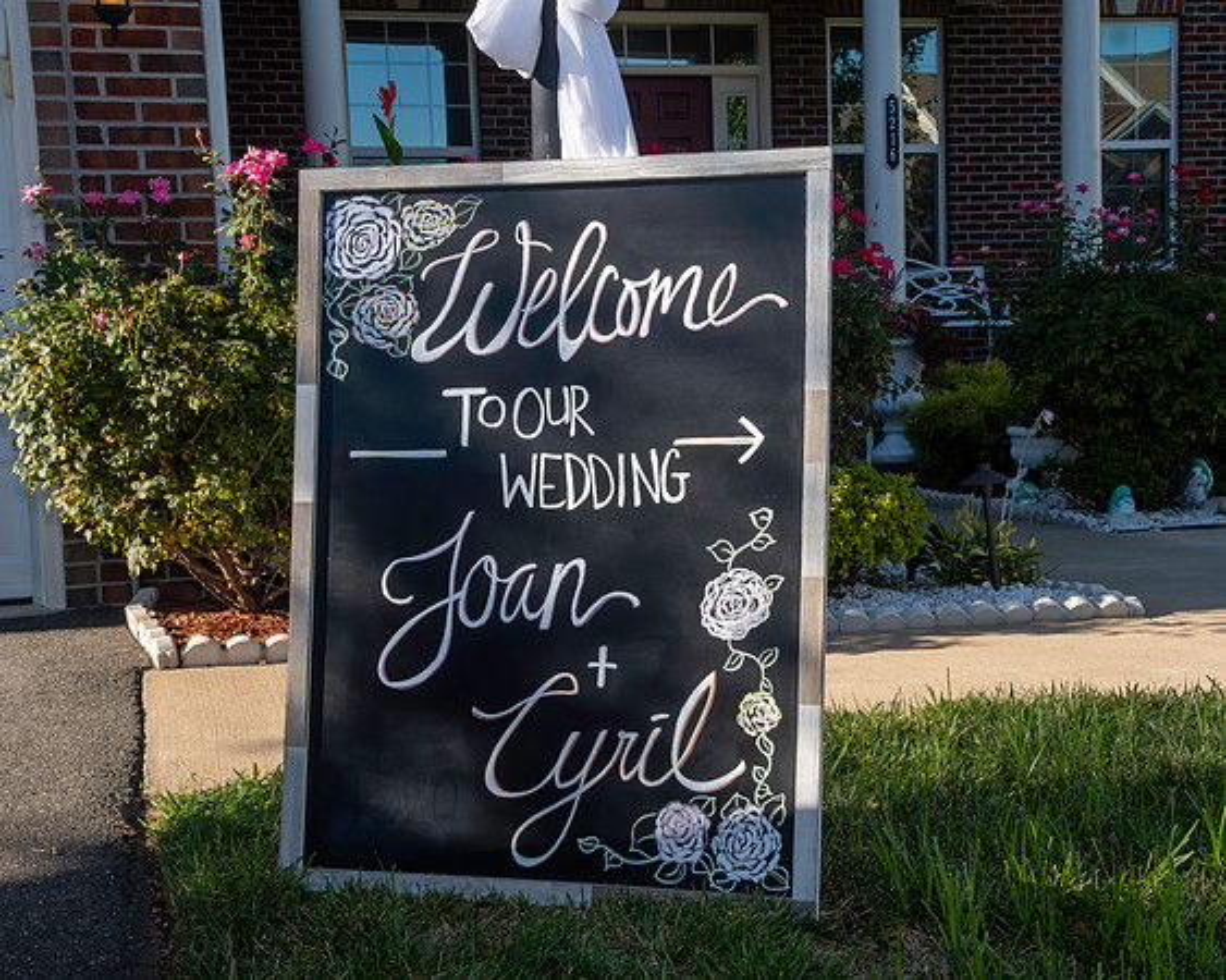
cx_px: 630
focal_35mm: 52
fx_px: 1899
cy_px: 490
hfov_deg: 35.8
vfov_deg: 28.9
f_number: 16
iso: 400
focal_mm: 31
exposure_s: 1/250
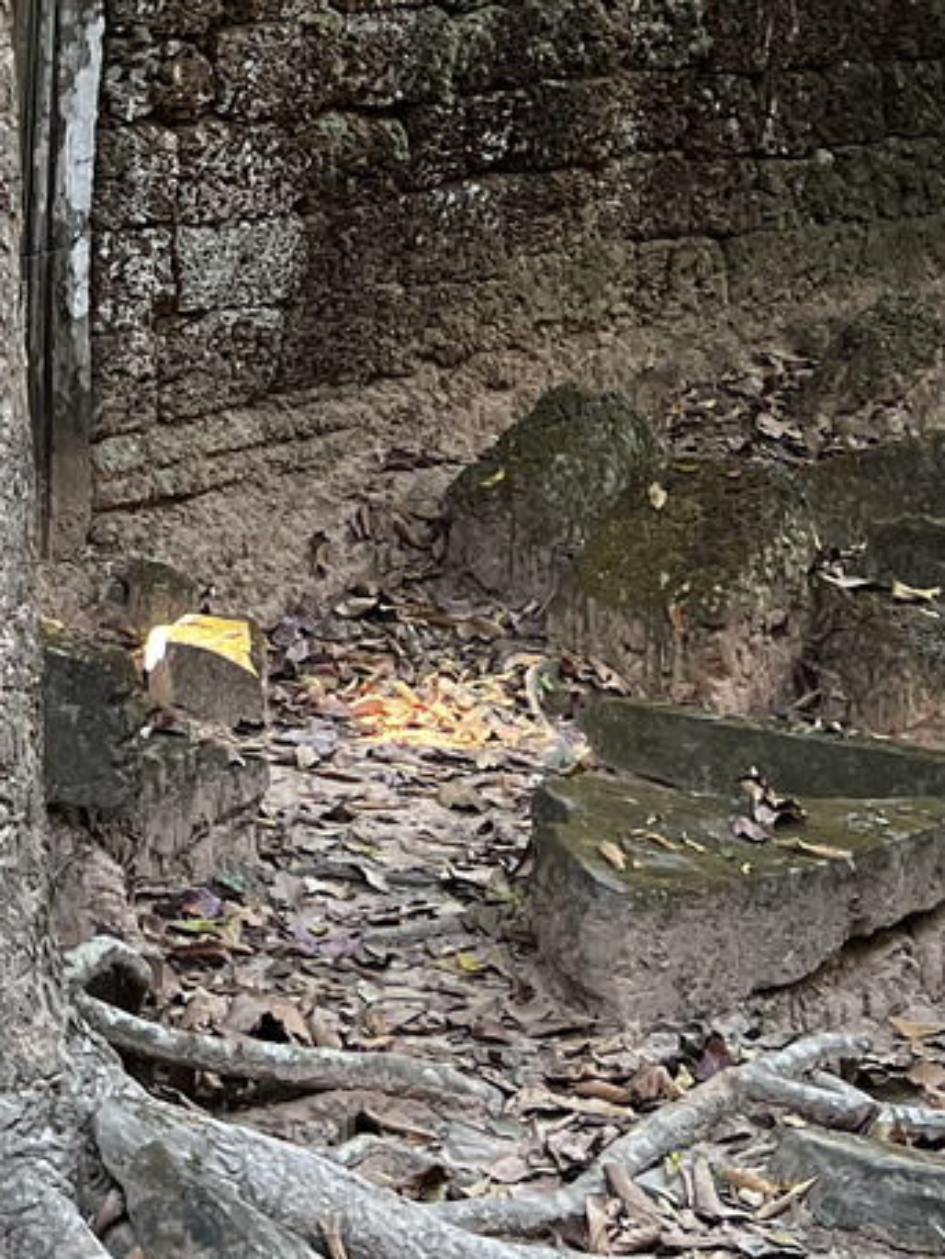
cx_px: -364
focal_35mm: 91
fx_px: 3311
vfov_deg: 20.8
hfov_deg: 15.3
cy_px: -28
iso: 125
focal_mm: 5.7
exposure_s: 1/117
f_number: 1.5
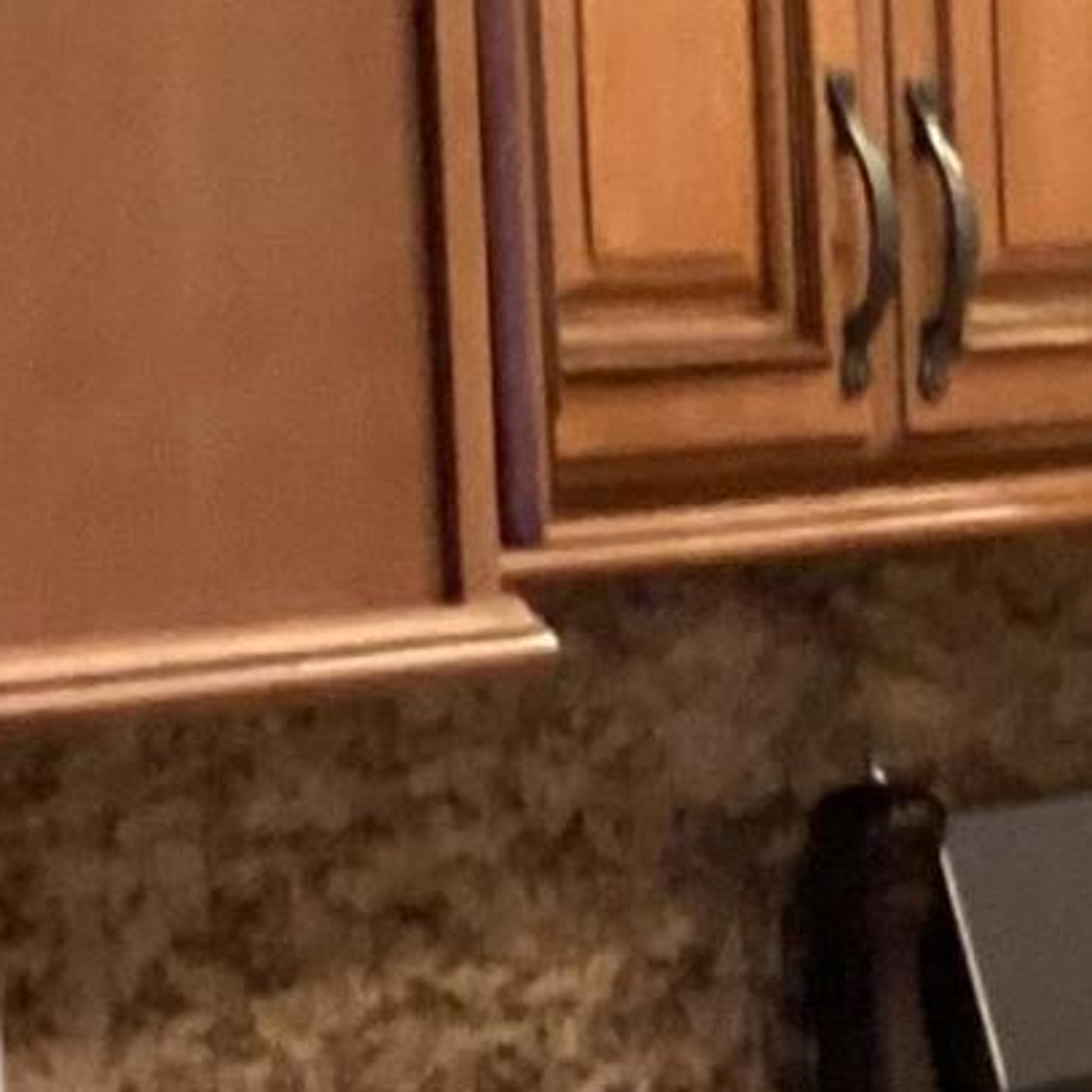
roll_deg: +1.6
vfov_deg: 9.0
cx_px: 3056
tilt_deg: -5.6
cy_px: 826
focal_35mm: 194
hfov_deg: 8.0
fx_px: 6924
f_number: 2.4
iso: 320
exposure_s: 1/40
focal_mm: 3.3
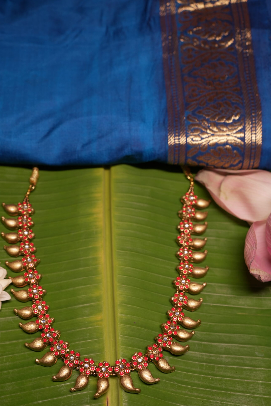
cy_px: 251
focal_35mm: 46
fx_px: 519
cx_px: 116
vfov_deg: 42.5
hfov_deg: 29.2
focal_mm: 35
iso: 400
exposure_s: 1/100
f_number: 4.5
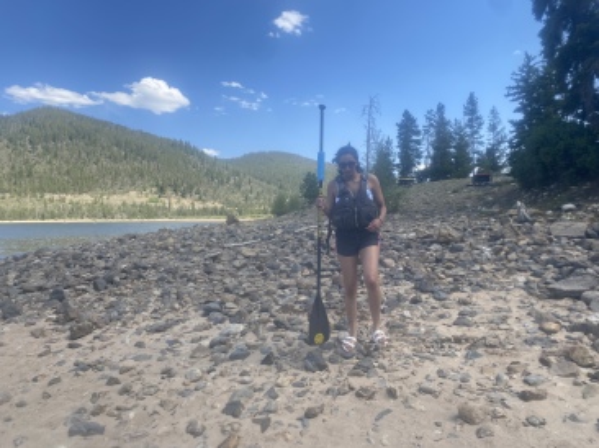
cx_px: 300
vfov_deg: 53.0
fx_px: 450
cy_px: 224
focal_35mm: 26
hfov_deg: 67.3
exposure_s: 1/1157
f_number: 1.8
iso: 32
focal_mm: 4.25
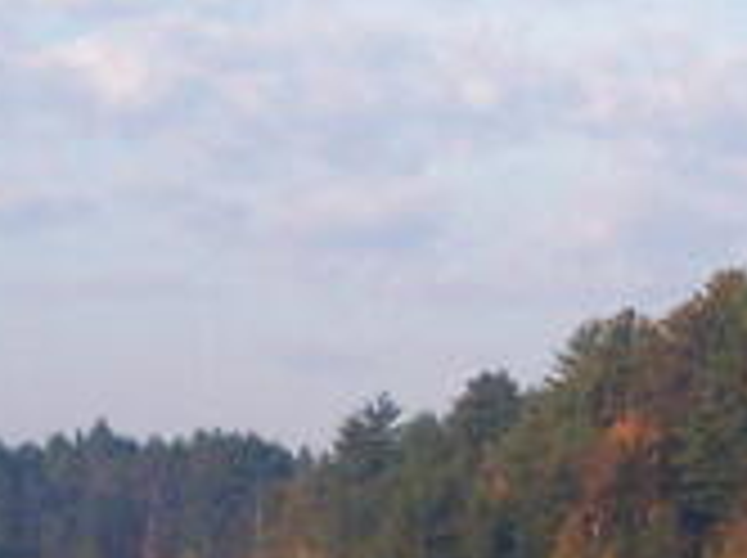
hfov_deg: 8.0
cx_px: 184
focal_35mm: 247
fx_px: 5322
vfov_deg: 6.0
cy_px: 644
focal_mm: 6.7
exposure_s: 1/800
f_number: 2.8
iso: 80
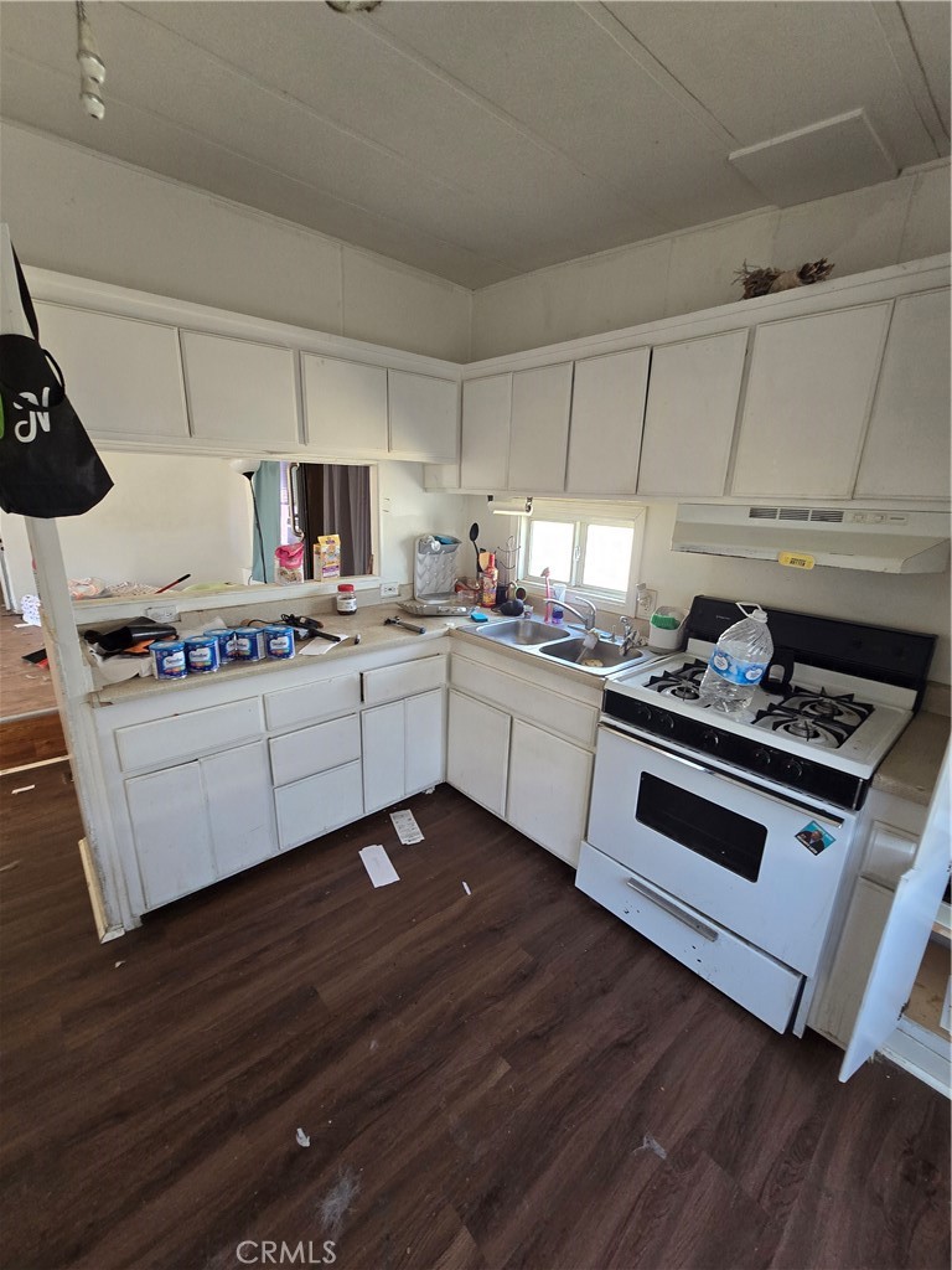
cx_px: 476
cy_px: 635
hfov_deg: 89.9
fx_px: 477
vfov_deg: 106.2
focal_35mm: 13
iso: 250
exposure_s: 1/60
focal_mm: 2.2
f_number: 2.2
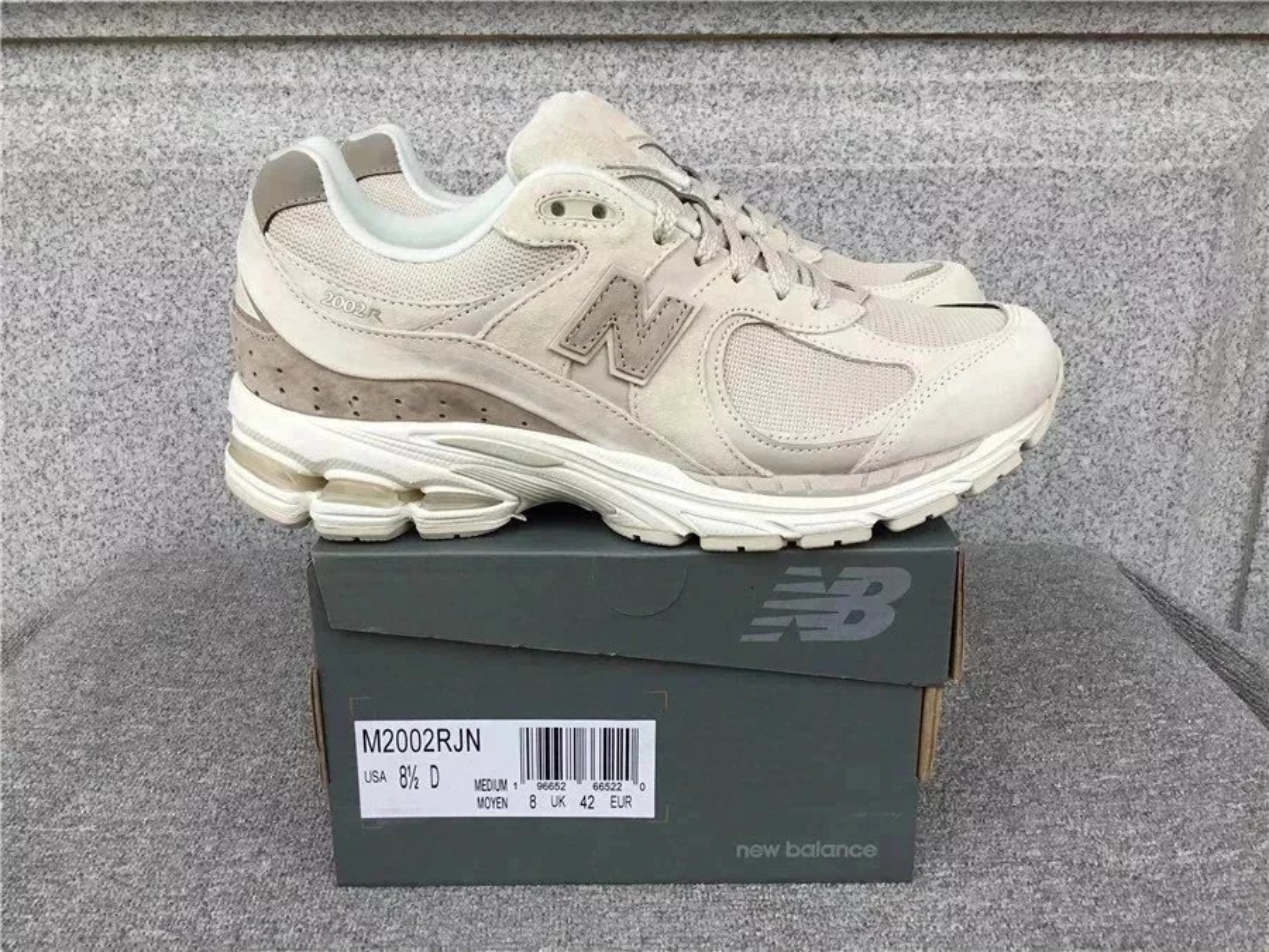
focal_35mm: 31
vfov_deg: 45.4
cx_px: 634
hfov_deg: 58.4
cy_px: 476
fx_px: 1136
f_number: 2.4
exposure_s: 1/274
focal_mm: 3.3
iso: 25
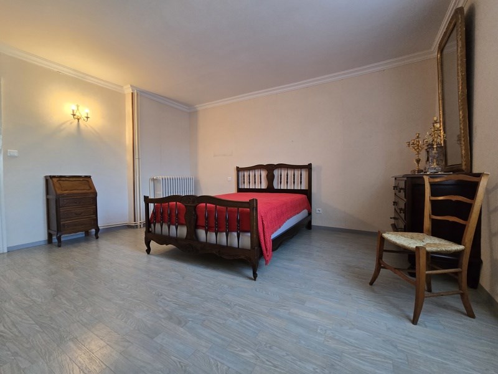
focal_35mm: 13
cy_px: 187
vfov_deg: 89.9
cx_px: 249
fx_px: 187
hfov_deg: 106.2
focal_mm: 2.2
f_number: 2.2
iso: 400
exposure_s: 1/50
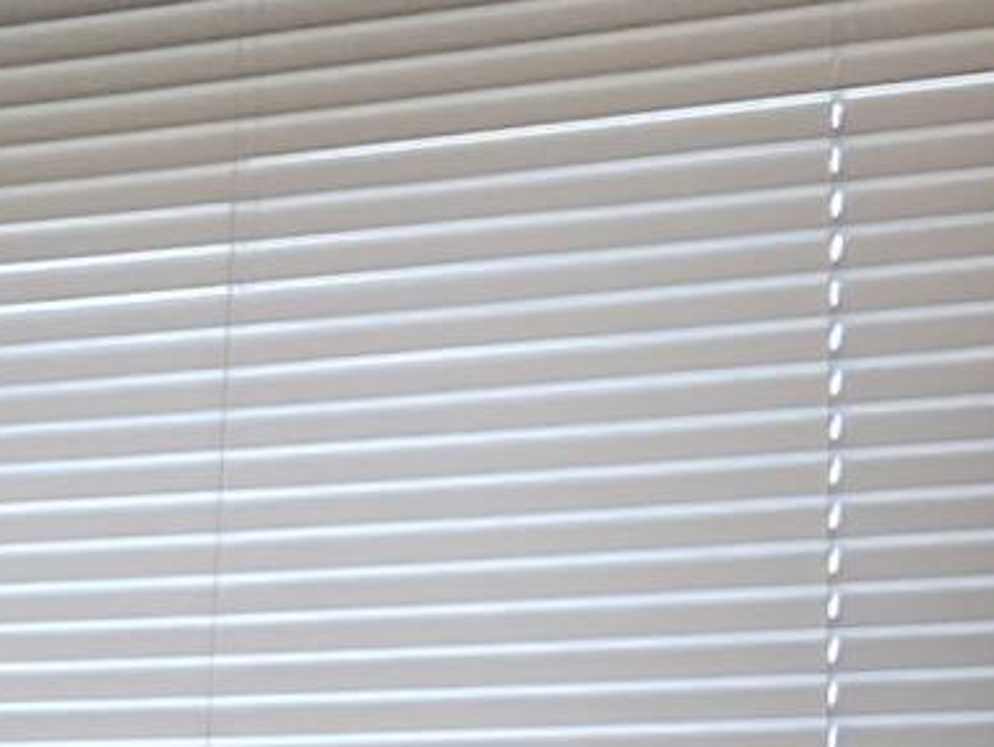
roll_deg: +0.1
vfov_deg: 7.2
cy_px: 1111
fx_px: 5862
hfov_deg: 8.1
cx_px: -2108
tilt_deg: -3.6
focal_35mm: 204
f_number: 1.8
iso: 100
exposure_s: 1/121
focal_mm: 4.25
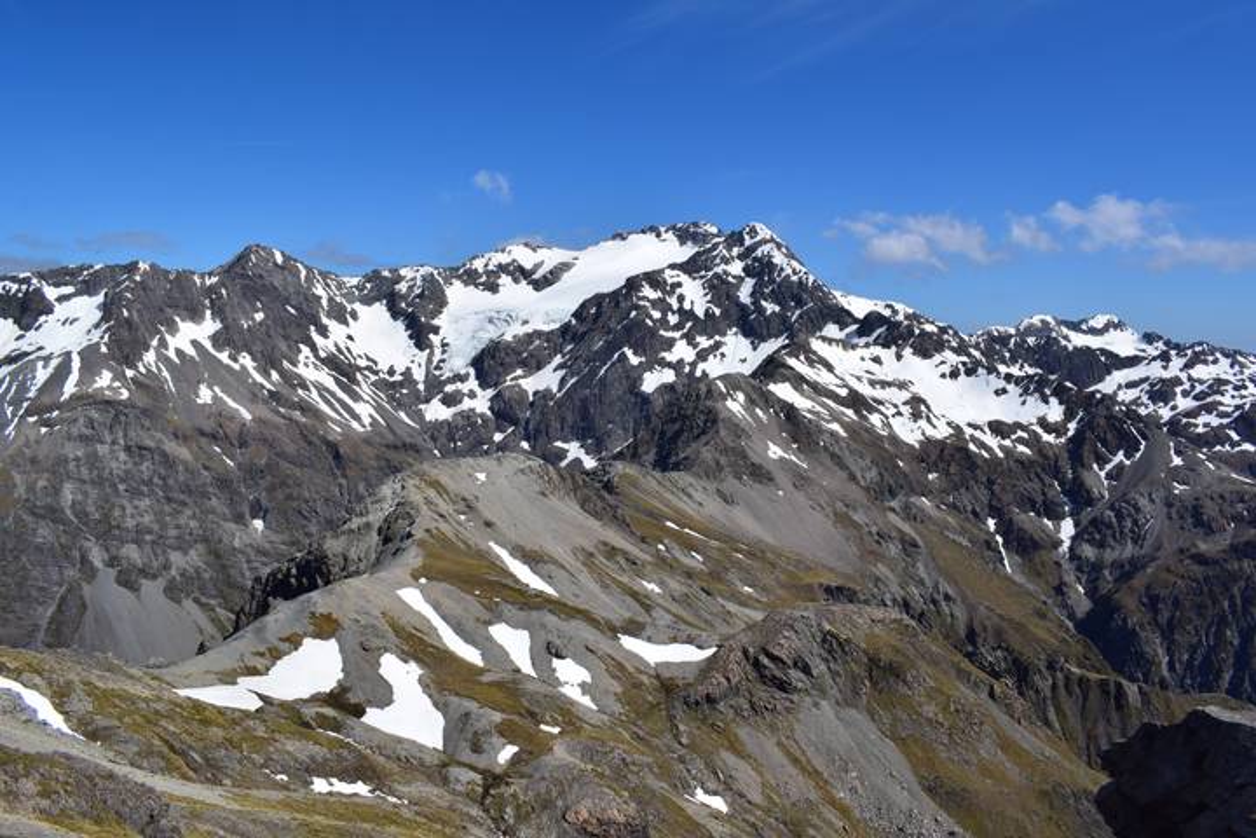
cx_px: 628
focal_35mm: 27
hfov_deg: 67.4
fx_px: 942
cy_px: 419
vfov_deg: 47.9
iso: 200
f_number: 11
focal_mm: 18
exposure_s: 1/640
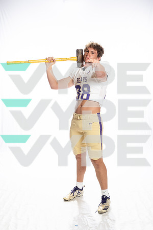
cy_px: 115
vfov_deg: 39.6
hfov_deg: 27.0
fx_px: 319
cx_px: 76
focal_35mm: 50
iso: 800
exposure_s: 1/250
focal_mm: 50
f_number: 8
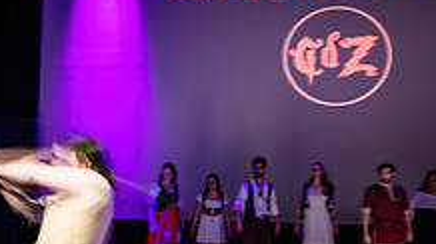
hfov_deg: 31.3
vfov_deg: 17.9
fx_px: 774
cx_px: 152
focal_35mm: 67
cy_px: 167
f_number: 2.8
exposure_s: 1/5
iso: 64
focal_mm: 24
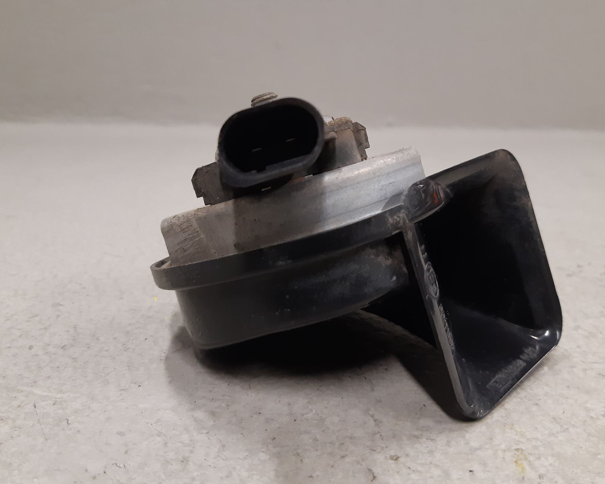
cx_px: 314
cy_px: 203
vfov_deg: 45.6
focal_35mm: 32
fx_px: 573
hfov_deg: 55.7
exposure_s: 1/50
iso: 160
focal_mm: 3.93
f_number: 1.7
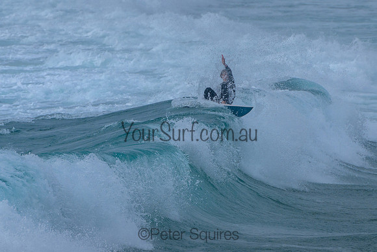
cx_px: 186
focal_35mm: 550
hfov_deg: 3.7
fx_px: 5764
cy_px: 122
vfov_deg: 2.5
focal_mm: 400
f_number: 10
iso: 500
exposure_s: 1/2000
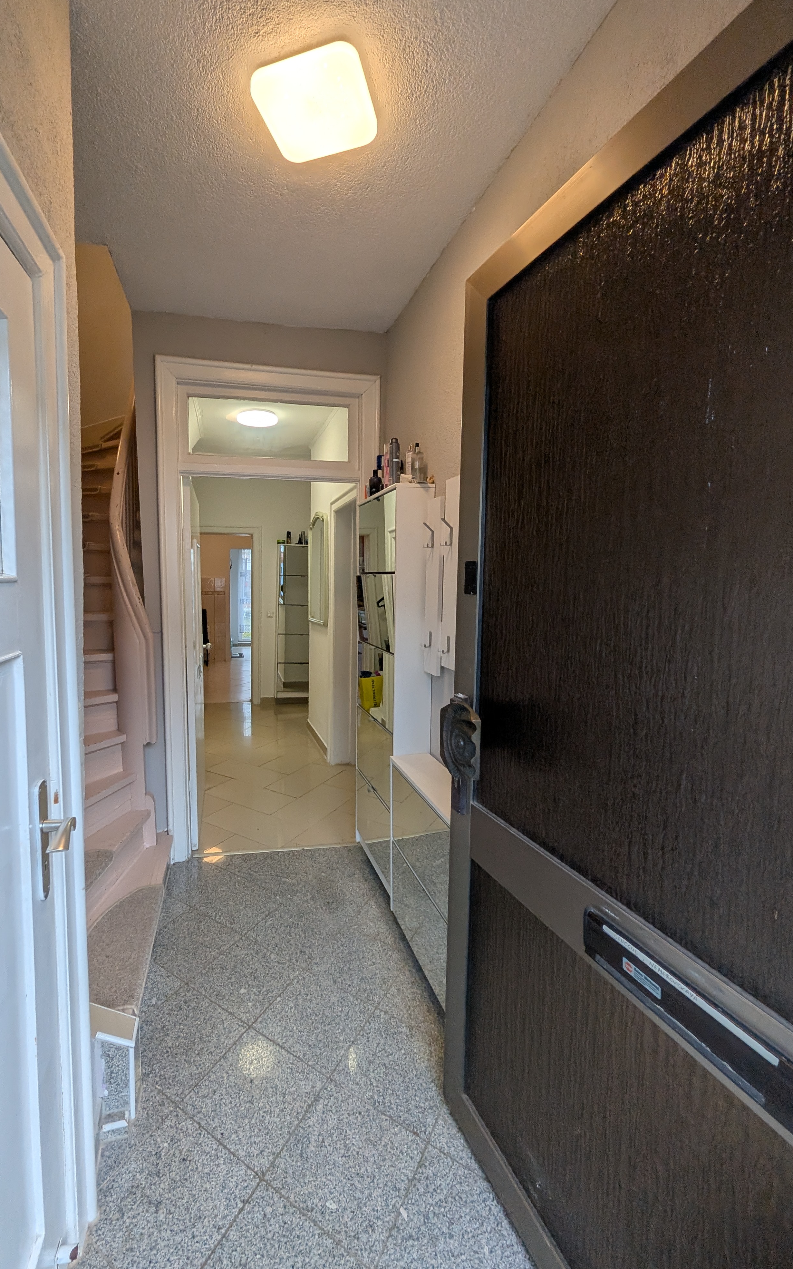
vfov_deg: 105.3
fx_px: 484
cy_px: 625
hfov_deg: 77.7
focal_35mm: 14
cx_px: 315
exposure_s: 1/96.5
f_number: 2.2
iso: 39
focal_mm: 1.54
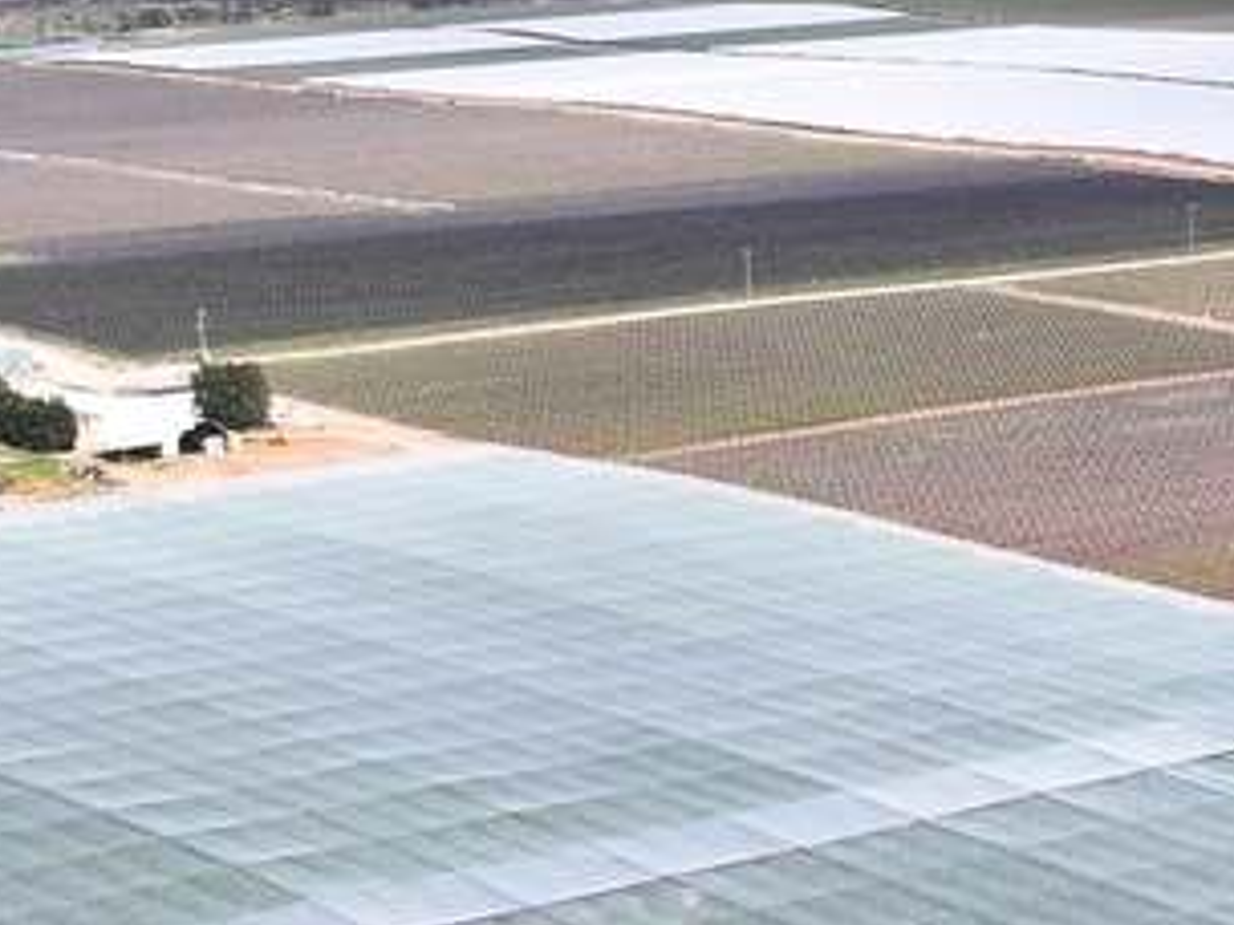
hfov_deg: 19.2
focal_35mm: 101
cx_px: 1072
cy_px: 1256
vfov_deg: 14.0
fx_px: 3600
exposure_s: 1/3200
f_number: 2.8
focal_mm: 12.29
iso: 110
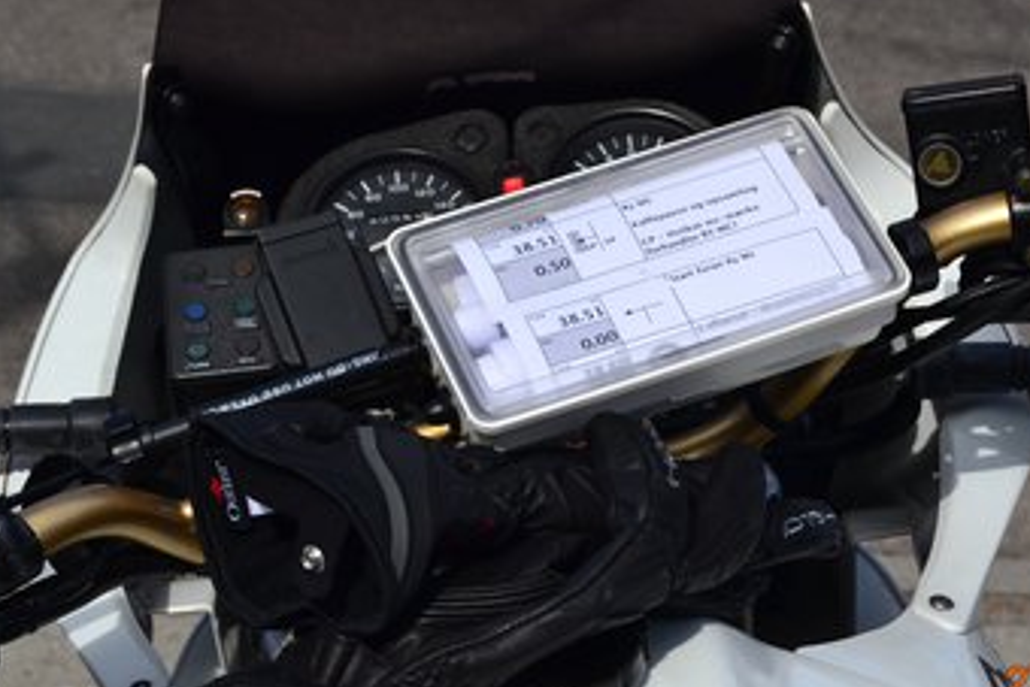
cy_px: 260
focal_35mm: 113
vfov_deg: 12.2
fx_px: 3225
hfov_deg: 18.1
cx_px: 616
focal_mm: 55
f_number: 11
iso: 250
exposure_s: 1/500
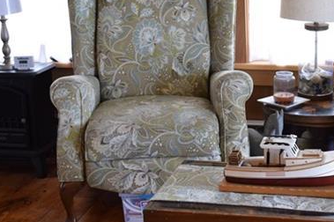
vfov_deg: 18.4
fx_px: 677
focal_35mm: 73
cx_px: 220
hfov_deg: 27.6
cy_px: 35
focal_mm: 18
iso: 400
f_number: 4
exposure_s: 1/80
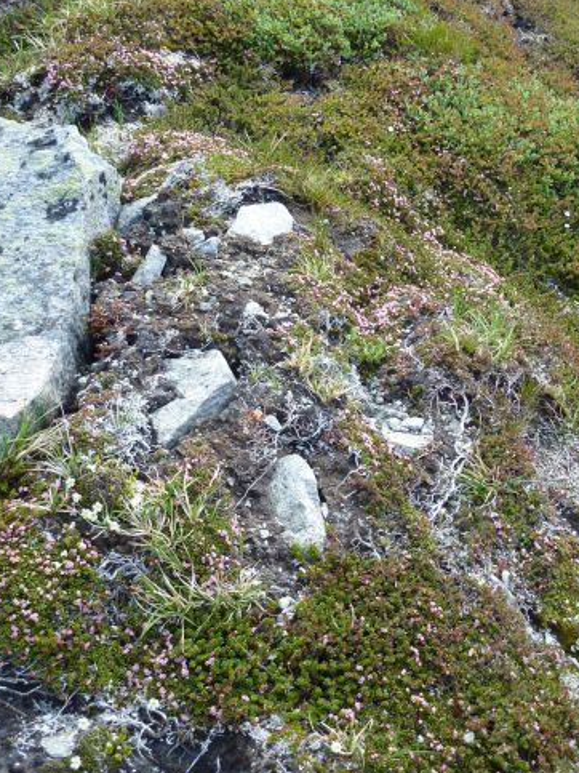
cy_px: 315
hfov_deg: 31.5
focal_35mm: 46
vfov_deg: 41.1
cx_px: 315
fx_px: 1026
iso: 80
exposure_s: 1/125
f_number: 4
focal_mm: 6.1
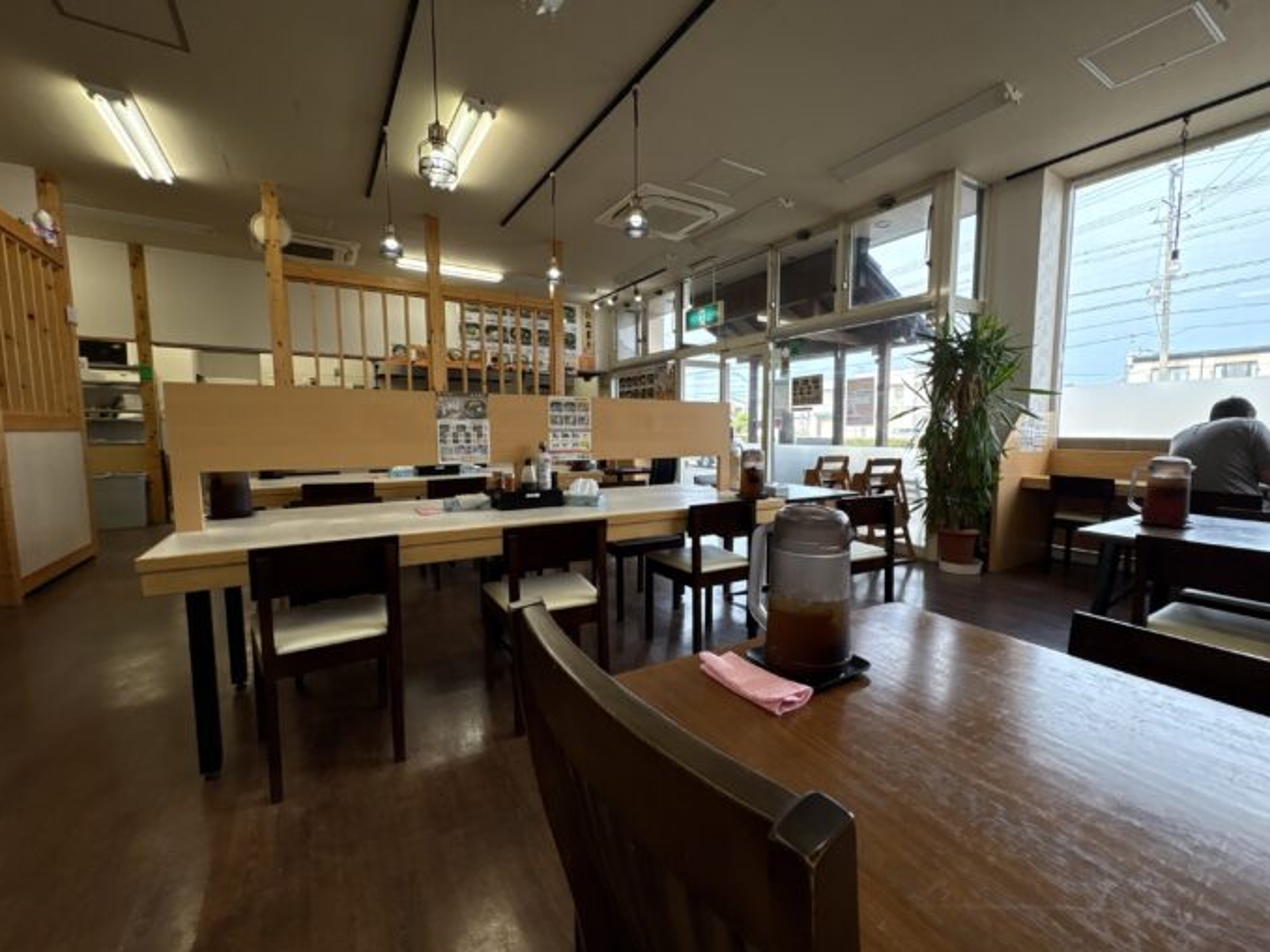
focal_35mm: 15
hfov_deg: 98.1
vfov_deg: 81.7
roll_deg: +0.5
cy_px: 480
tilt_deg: -6.1
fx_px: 550
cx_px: 669
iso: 125
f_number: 2.2
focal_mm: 2.22
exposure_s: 1/231
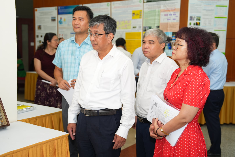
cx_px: 118
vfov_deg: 28.7
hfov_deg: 41.9
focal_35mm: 47
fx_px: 307
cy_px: 78
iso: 250
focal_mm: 47
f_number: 3.2
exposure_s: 1/125
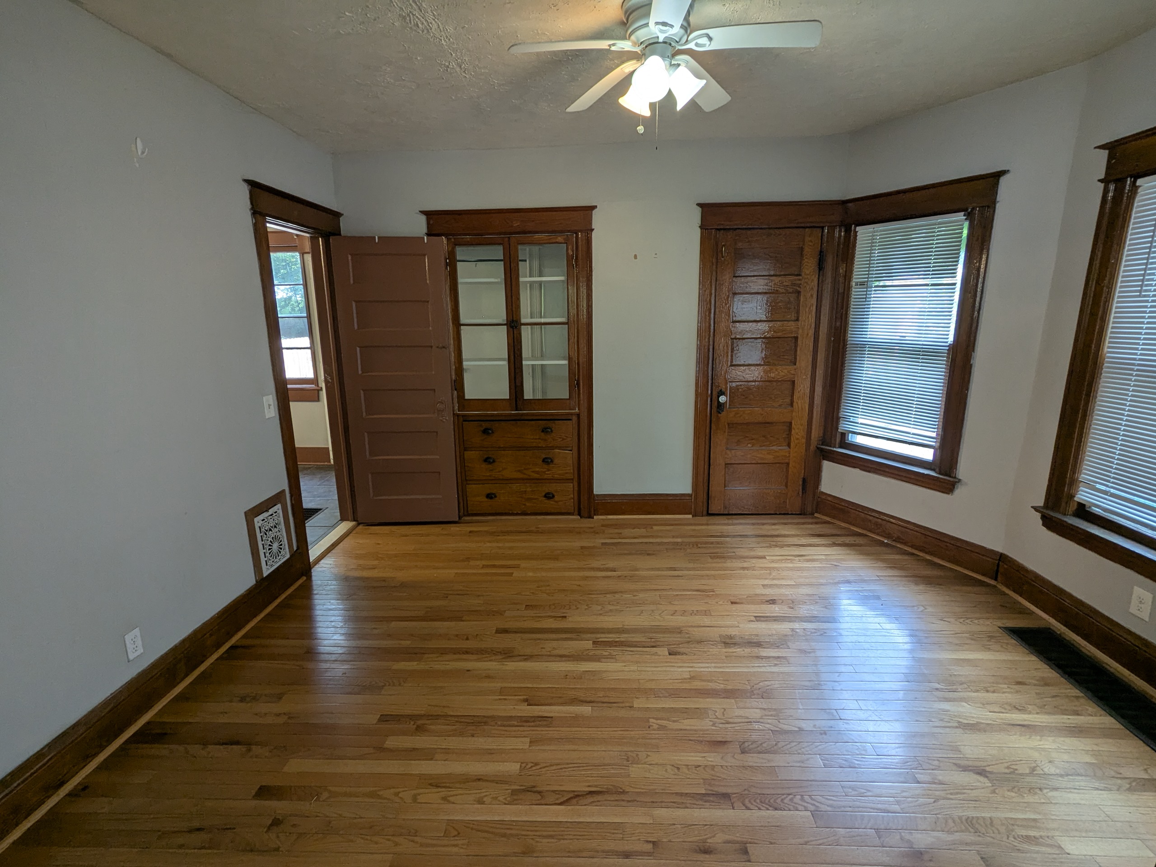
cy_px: 434
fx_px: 534
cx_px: 578
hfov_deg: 94.5
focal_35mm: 16
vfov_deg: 78.1
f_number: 2.2
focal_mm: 2.35
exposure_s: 1/60
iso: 78
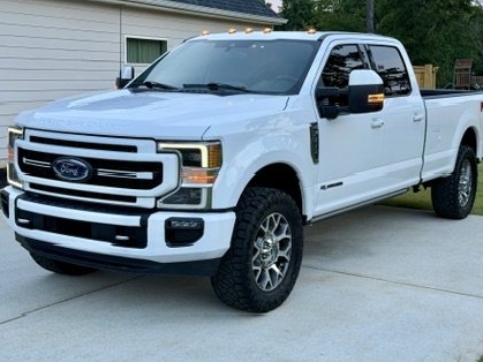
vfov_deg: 26.5
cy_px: 175
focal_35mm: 55
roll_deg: +0.4
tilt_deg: -9.3
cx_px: 239
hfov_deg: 34.9
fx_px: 767
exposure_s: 1/121
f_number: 1.78
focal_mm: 6.76
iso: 100
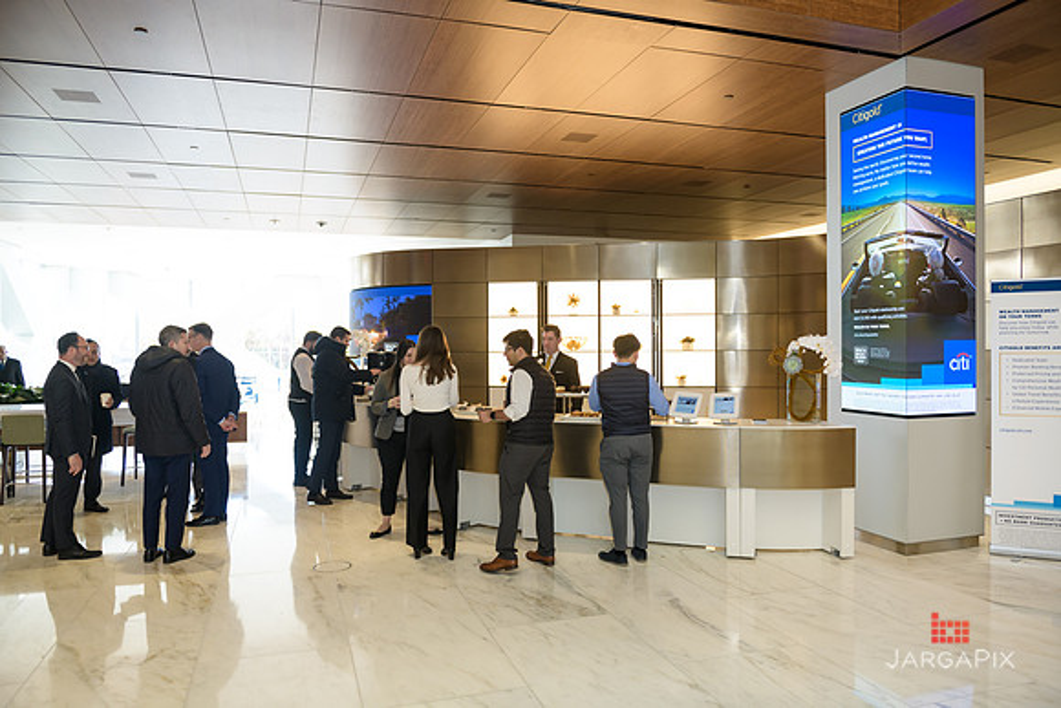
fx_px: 766
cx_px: 530
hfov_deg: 69.4
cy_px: 354
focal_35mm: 26
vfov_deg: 49.6
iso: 400
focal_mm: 26
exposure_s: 1/125
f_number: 3.2
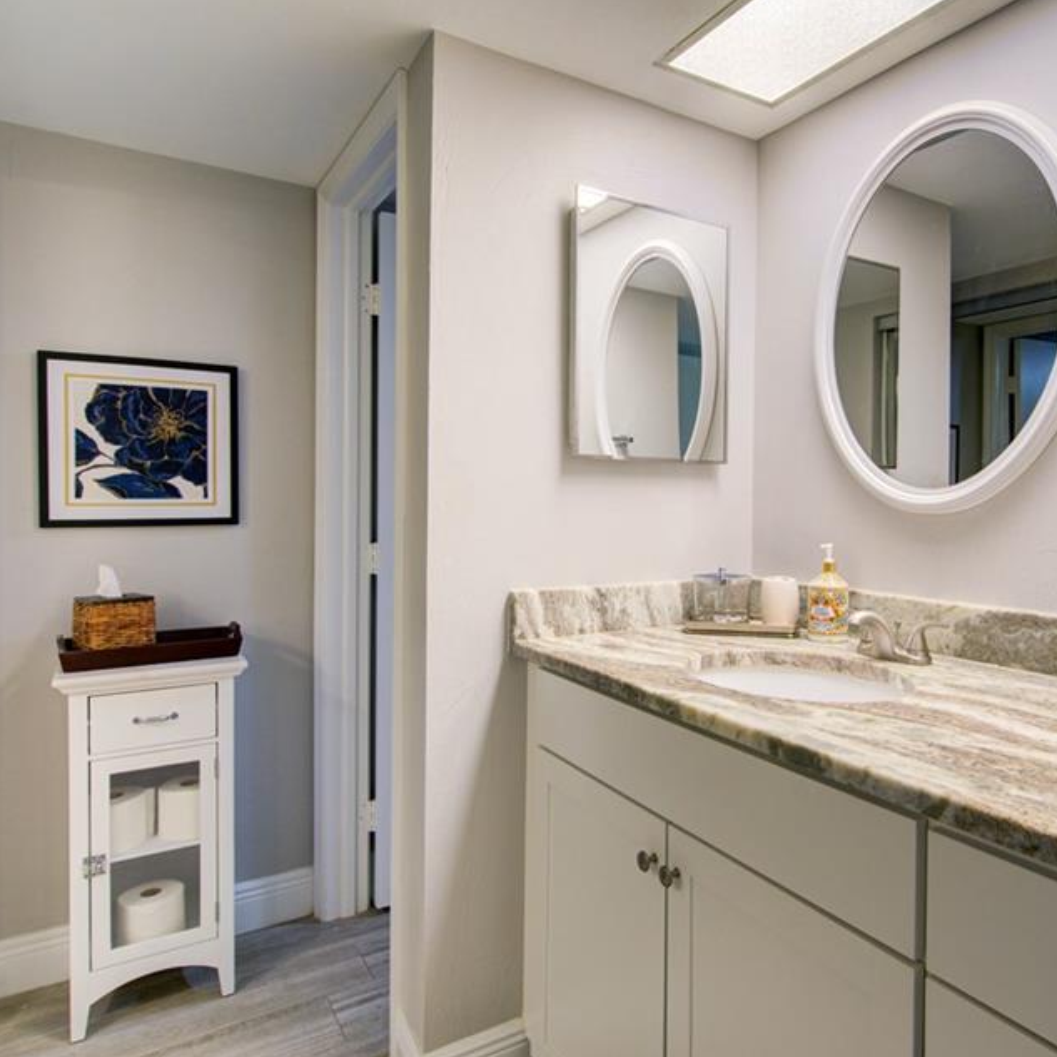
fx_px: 760
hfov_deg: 68.5
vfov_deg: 69.6
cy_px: 510
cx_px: 661
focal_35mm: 22
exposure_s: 1/4
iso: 400
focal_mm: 16
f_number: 8
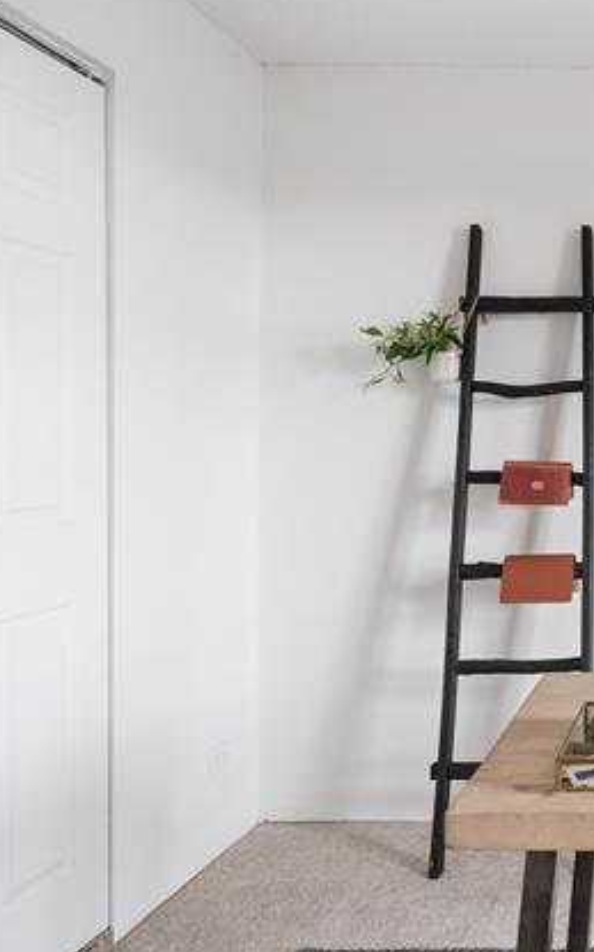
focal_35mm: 33
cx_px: 718
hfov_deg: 31.8
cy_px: 473
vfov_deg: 58.2
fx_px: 856
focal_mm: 21
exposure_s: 1/2.5
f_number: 8
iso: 250
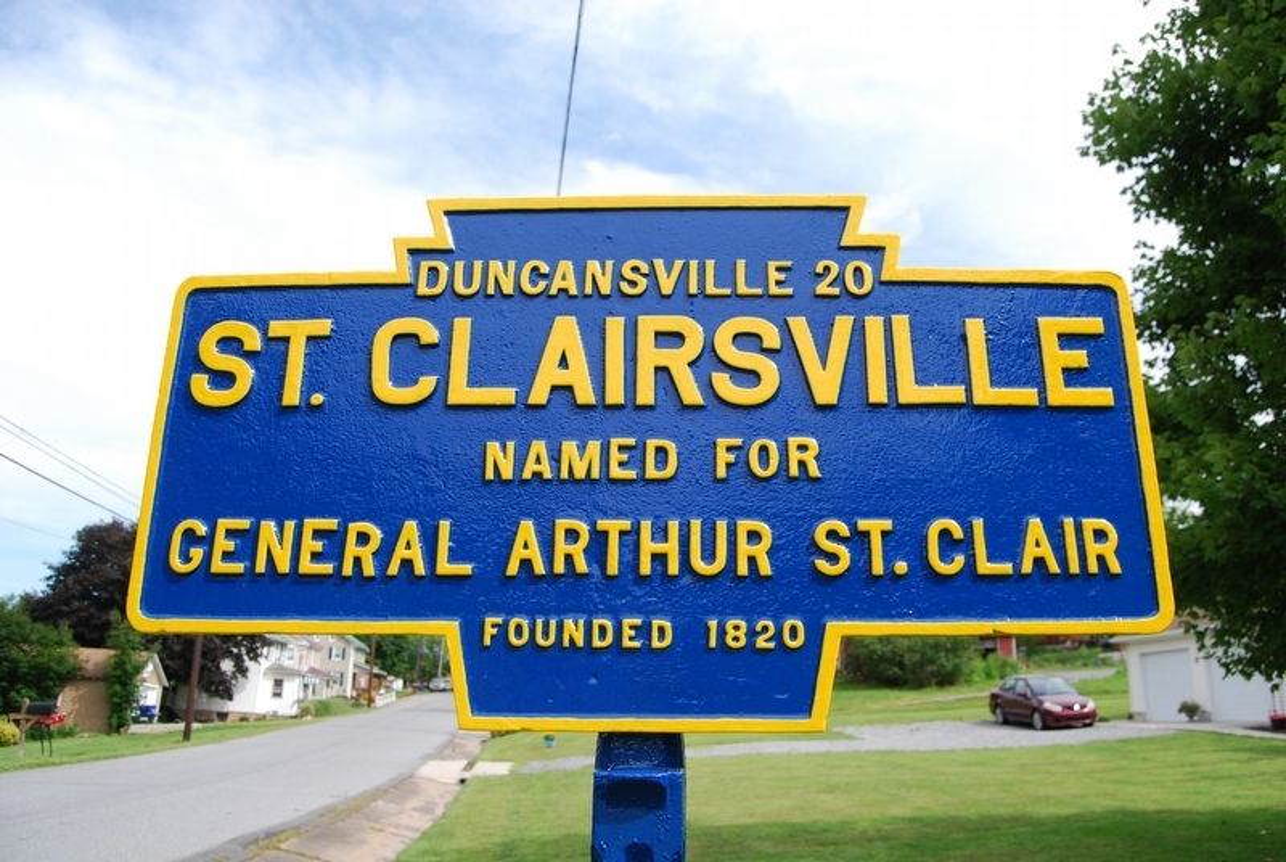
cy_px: 431
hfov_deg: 67.3
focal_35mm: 27
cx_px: 643
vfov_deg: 48.1
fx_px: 966
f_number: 7.1
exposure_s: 1/200
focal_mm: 18
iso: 100
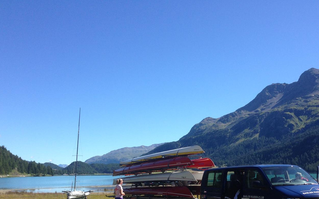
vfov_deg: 28.2
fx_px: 391
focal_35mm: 45
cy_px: 149
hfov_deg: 44.2
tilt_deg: +2.4
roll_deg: +1.1
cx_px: 188
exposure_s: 1/1085
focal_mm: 4.12
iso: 50
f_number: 2.4
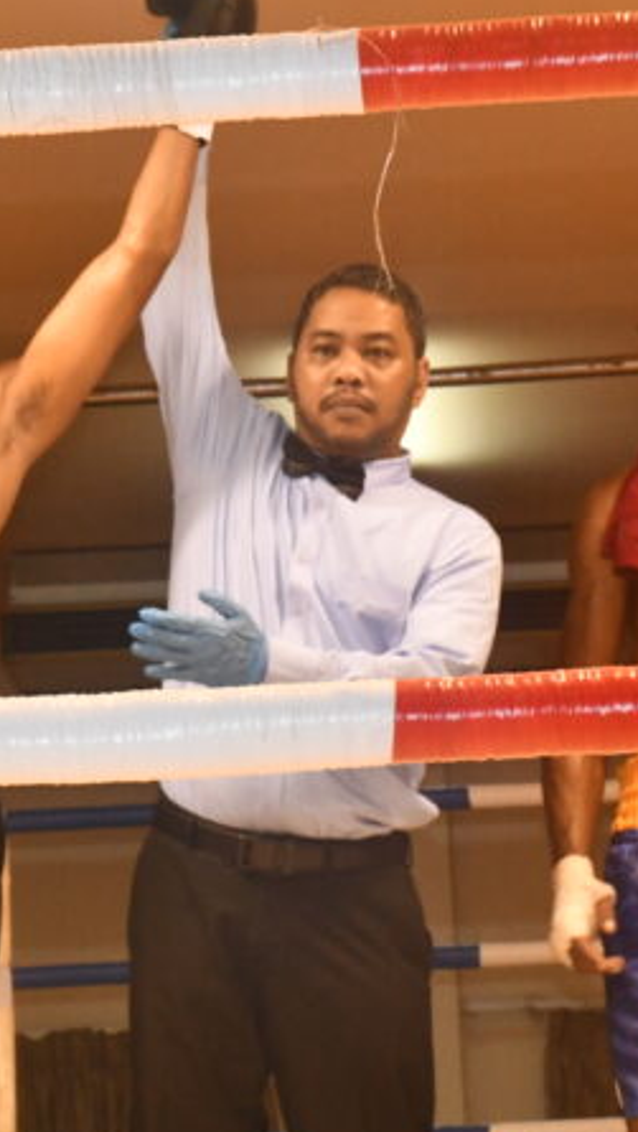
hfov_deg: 7.2
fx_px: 5042
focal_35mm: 168
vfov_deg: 12.8
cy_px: 519
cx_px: 280
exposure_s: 1/60
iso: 3200
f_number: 5
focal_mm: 62
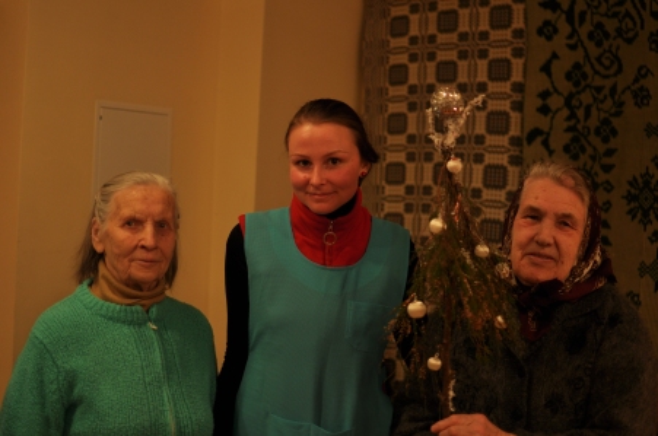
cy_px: 218
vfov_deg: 25.7
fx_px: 958
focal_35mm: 52
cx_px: 329
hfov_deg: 37.9
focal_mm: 35
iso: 250
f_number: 1.8
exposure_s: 1/30
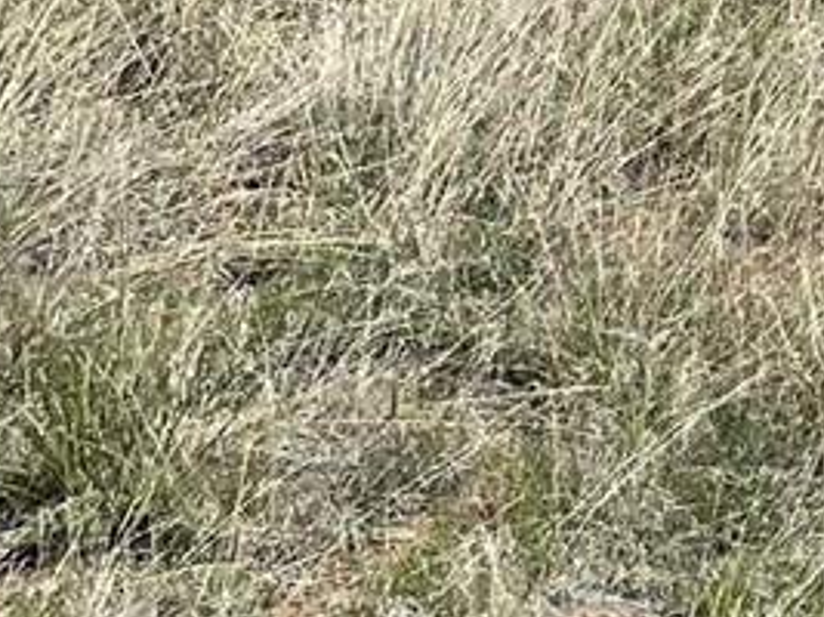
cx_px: 2324
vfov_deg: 8.4
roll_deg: +2.6
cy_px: -1033
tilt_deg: +1.1
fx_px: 3712
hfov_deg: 10.0
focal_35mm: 156
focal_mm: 4.2
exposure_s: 1/5051
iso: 32
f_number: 1.6
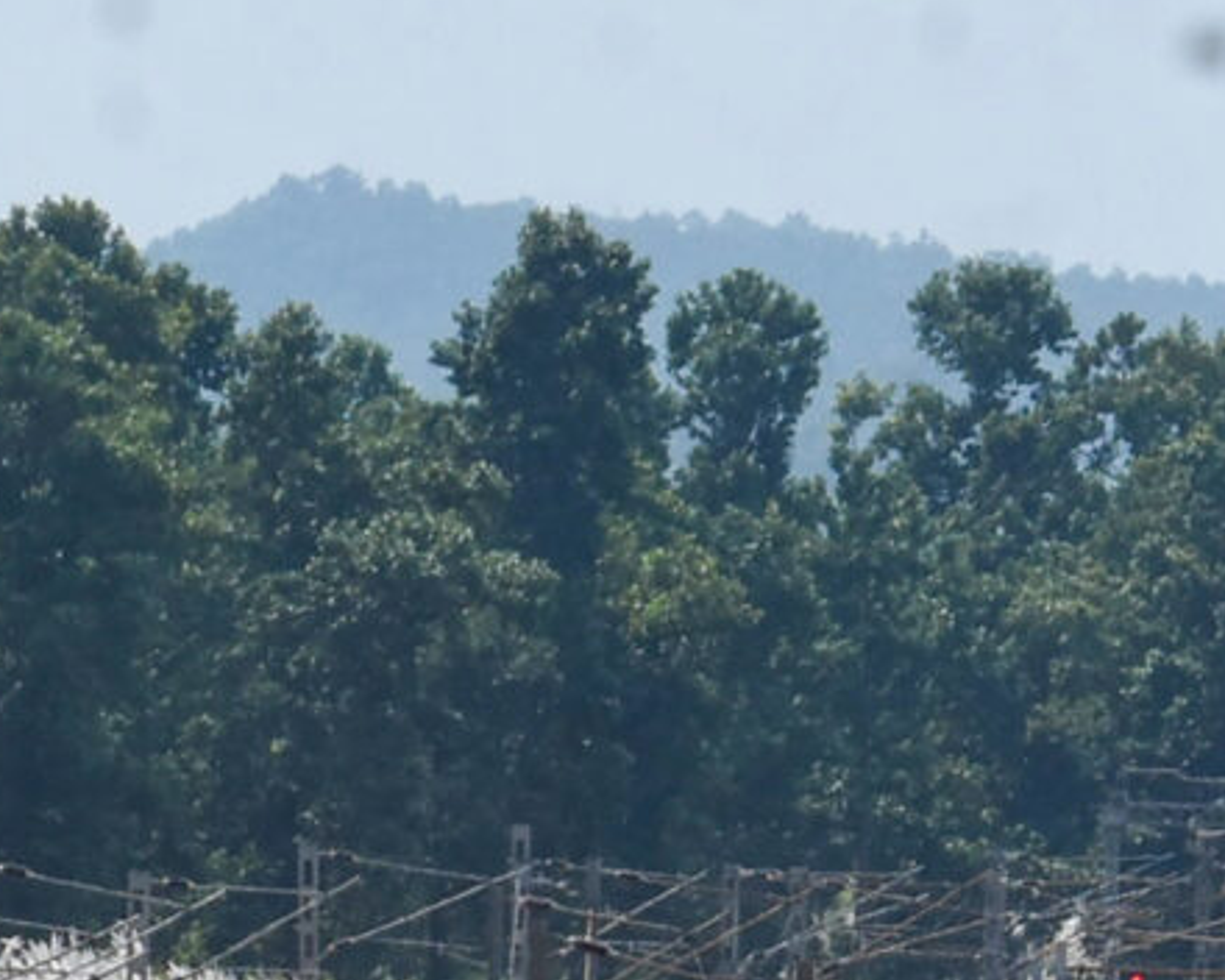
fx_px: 22287
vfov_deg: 2.5
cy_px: 1687
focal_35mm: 615
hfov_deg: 3.1
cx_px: 136
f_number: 13
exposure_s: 1/400
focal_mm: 75
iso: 400
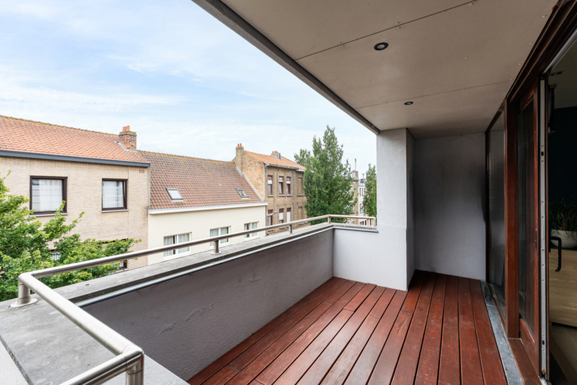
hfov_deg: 96.7
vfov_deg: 73.7
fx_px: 256
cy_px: 192
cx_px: 288
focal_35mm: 16
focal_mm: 16
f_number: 11
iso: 640
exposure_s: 1/100
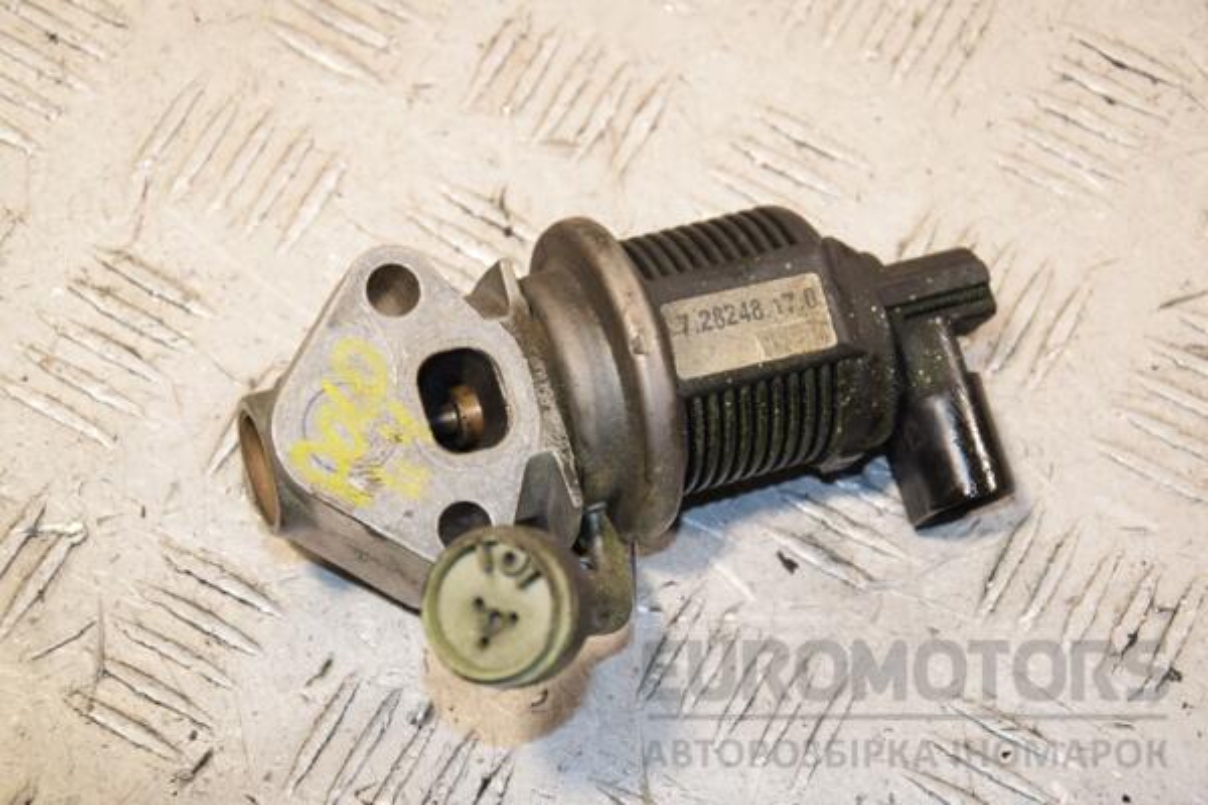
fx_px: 3523
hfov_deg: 19.5
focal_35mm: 105
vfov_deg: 13.0
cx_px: 604
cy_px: 402
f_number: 7.1
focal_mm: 70
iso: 800
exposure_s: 1/200
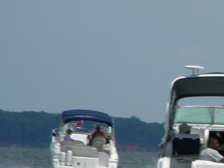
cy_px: 36
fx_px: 4632
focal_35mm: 716
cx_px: 263
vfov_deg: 2.1
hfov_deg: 2.8
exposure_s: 1/571
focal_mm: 44.8
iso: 50
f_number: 6.8
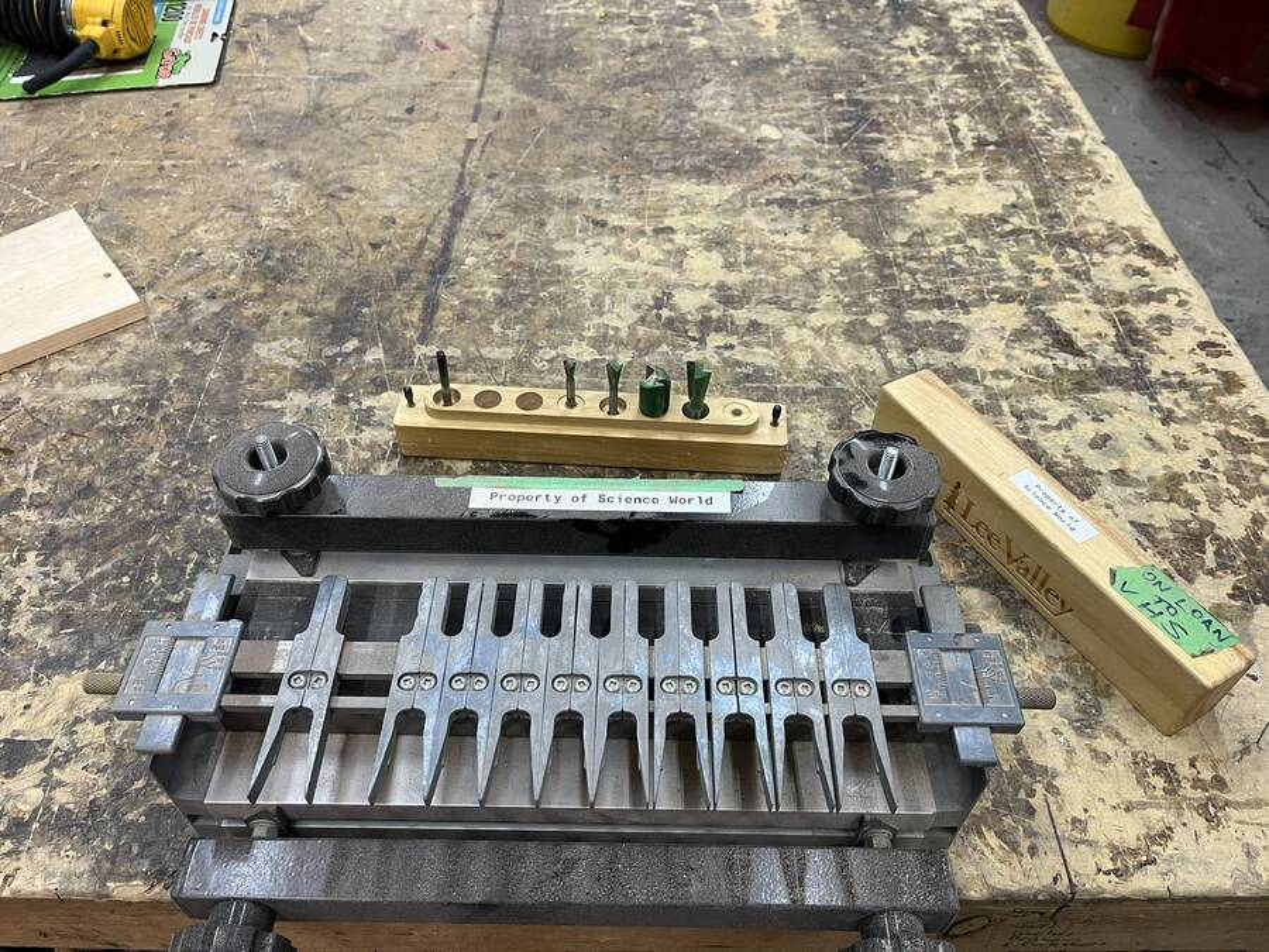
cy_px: 476
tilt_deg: -48.3
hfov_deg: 67.3
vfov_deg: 53.1
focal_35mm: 26
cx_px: 634
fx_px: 953
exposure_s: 1/60
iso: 80
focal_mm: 5.1
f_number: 1.6
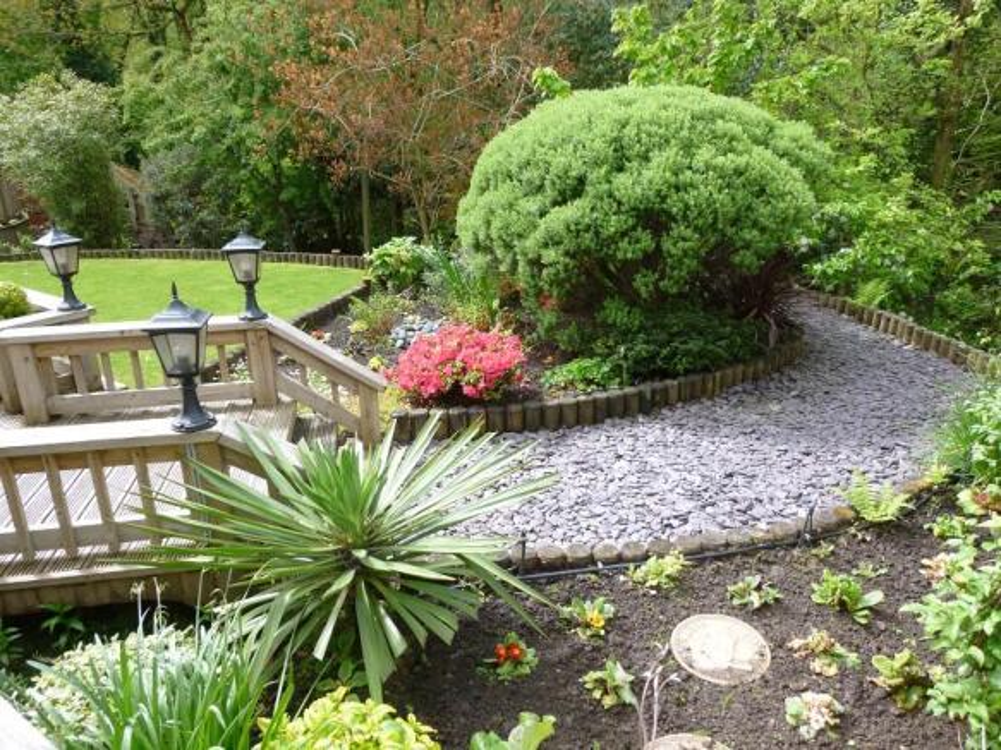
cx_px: 500
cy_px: 375
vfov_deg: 54.9
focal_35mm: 25
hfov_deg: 69.4
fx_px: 723
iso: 100
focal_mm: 4.5
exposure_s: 1/160
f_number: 3.1
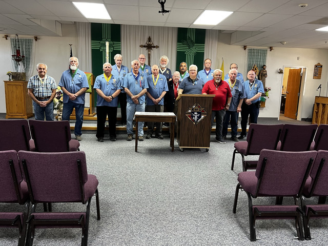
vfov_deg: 53.1
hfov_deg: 67.3
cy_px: 123
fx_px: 246
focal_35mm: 26
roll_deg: -2.4
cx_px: 164
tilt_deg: -9.9
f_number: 1.5
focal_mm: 5.7
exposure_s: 1/65
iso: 100
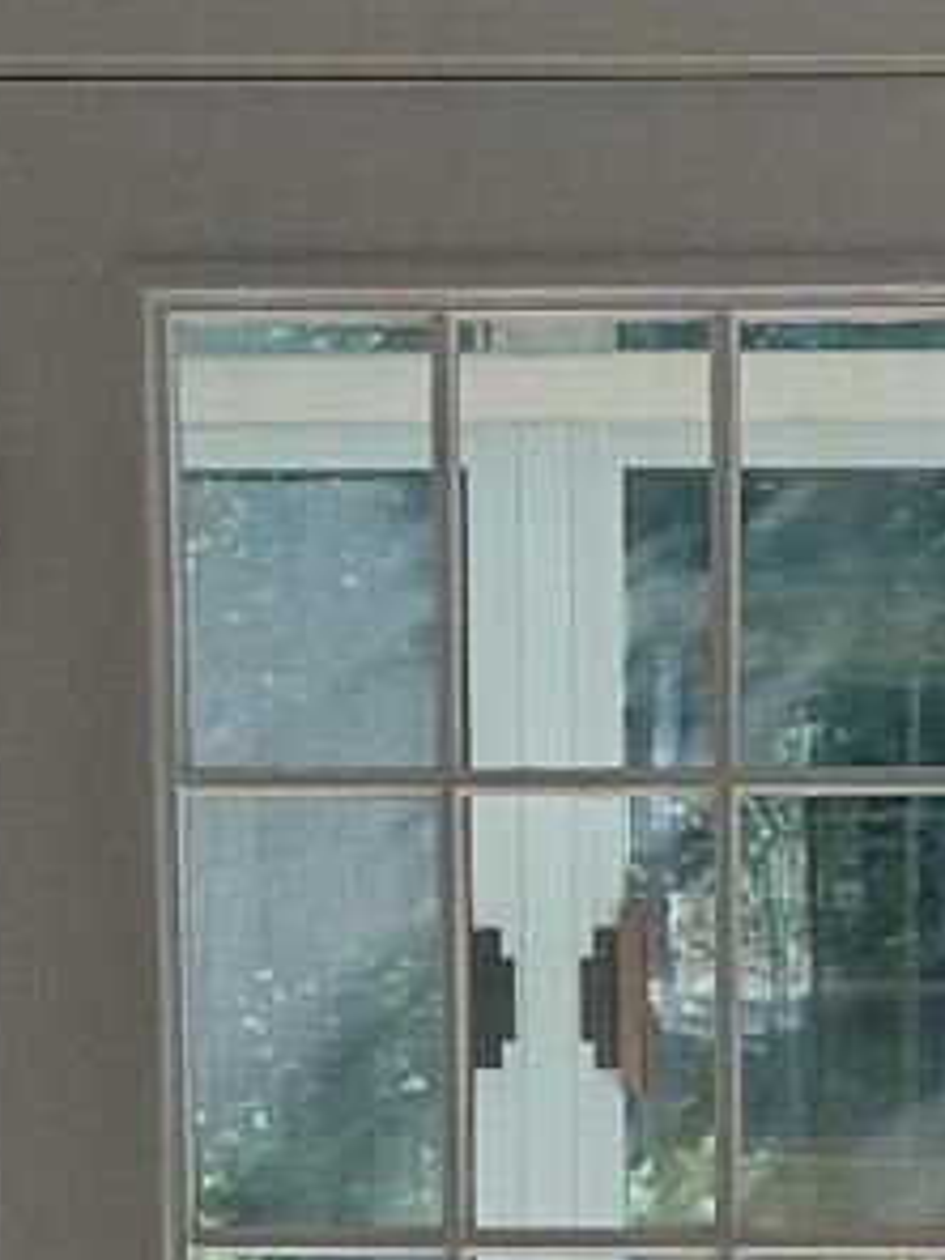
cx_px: 604
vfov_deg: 11.2
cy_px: 1886
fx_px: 6151
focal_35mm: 169
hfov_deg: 8.8
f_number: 1.8
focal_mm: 4.69
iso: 80
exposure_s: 1/120
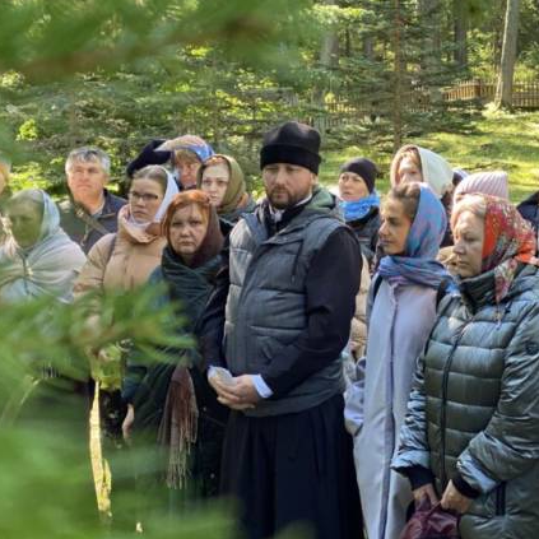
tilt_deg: -3.4
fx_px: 1533
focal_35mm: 87
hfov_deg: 19.9
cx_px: 339
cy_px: 168
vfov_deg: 19.9
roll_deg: +0.6
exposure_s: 1/122
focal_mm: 6
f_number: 2
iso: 100
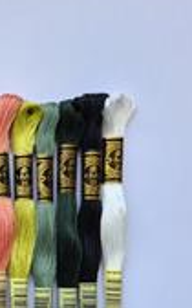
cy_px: 251
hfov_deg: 18.4
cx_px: -135
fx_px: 486
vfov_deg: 33.9
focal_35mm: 58
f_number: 1.8
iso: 80
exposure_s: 1/180
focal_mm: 5.4
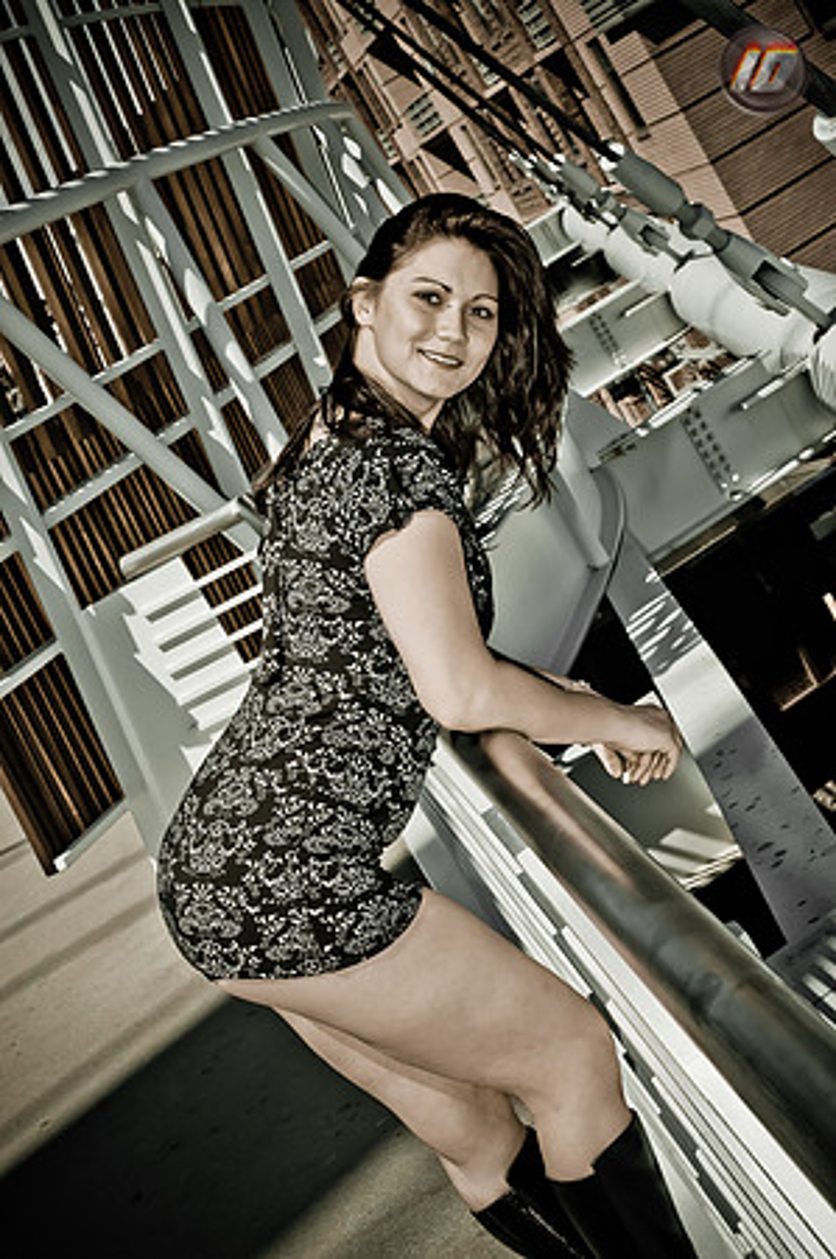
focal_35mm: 75
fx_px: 2618
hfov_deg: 18.1
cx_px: 418
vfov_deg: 27.0
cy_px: 630
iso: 200
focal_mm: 50
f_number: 14
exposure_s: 1/500
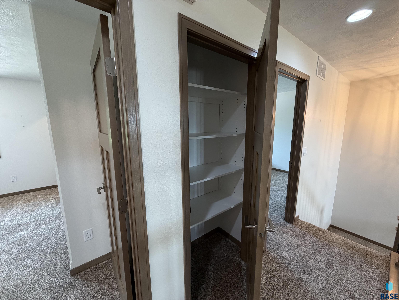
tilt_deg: -10.4
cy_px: 150
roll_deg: +0.4
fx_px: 161
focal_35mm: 14
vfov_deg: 85.7
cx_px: 200
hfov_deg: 102.1
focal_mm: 2.22
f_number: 2.2
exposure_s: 1/120
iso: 250
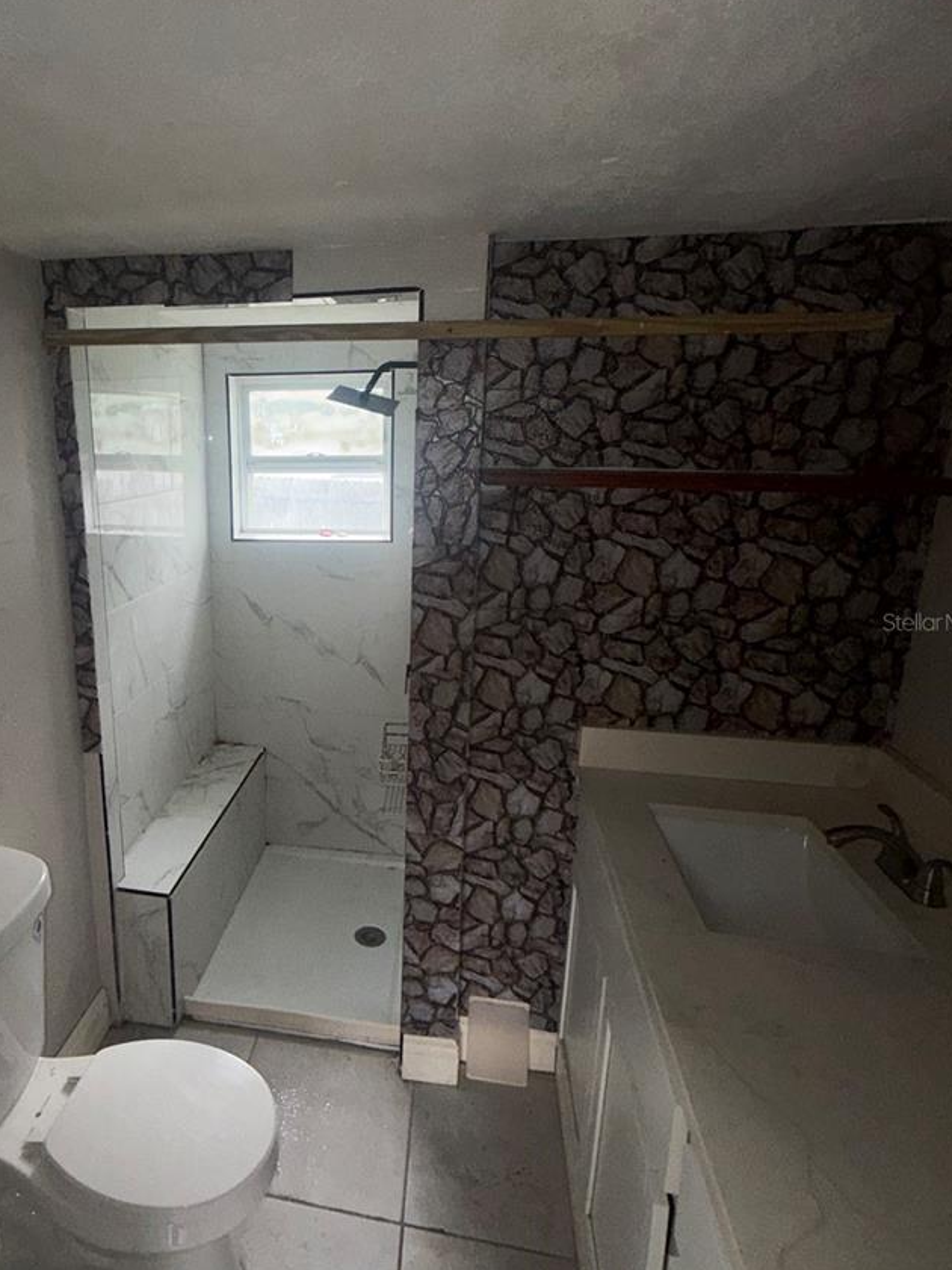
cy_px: 621
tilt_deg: -14.7
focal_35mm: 20
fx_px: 733
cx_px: 310
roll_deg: +0.0
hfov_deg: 64.1
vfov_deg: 81.7
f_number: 2.2
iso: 50
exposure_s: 1/109
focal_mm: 2.22
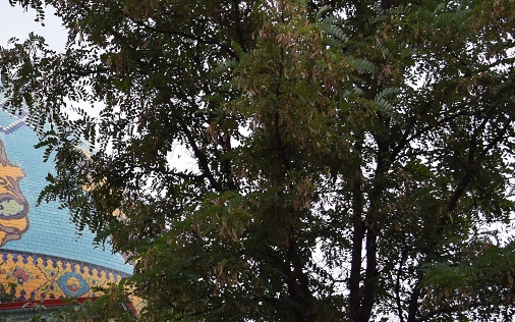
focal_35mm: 159
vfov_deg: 8.2
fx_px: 2224
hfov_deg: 12.6
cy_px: 319
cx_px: -233
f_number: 5
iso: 400
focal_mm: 35
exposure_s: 1/2500
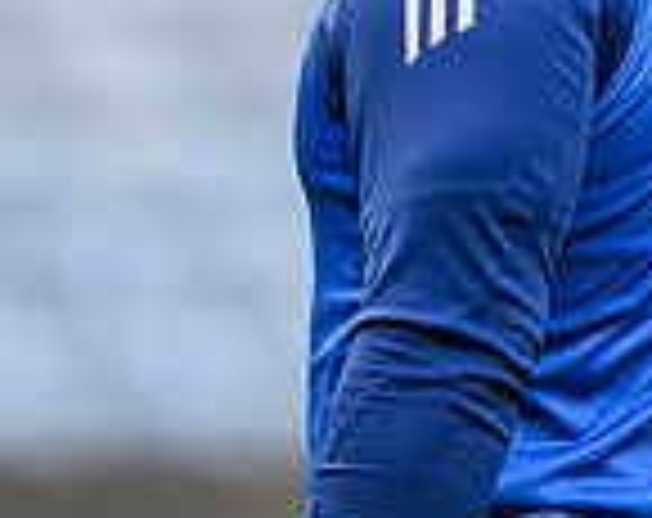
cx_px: 867
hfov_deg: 0.8
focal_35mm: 2329
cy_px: 35
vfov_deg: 0.7
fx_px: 44791
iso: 1000
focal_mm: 400
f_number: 3.2
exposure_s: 1/1250
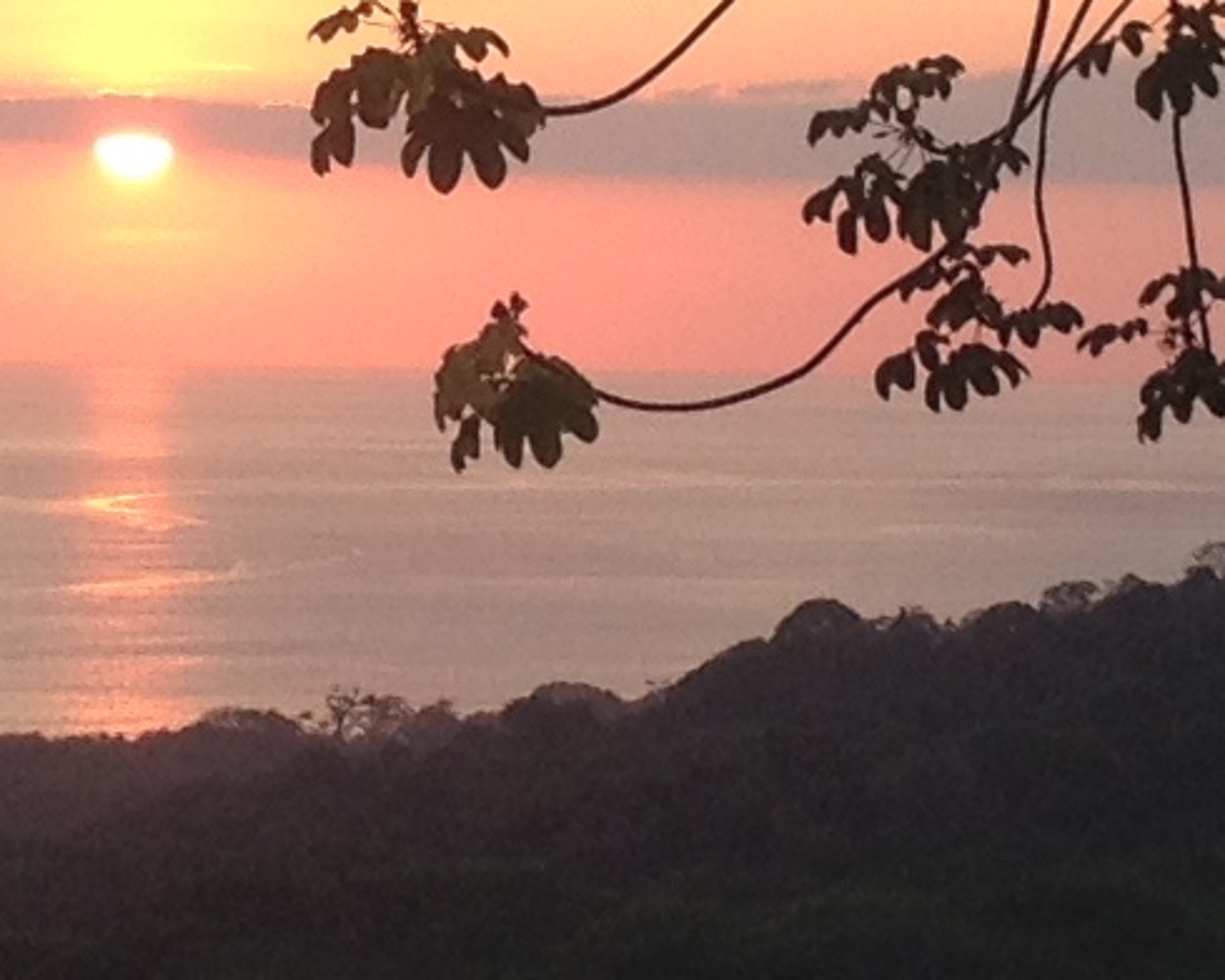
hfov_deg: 8.5
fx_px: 8265
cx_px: 303
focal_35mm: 228
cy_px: 178
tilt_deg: -1.7
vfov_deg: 6.8
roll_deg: -0.2
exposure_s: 1/370
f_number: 2.4
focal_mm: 4.28
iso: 50
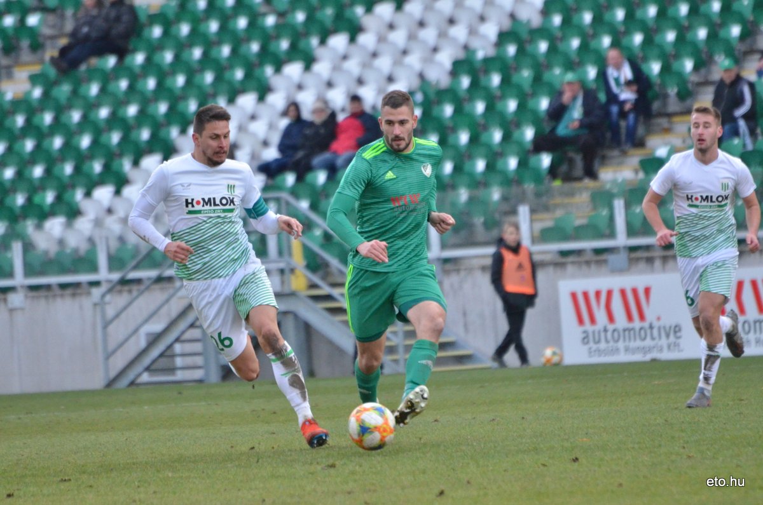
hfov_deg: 4.6
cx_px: 382
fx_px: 9518
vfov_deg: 3.0
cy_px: 252
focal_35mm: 450
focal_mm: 300
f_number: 5.6
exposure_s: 1/1250
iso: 3200
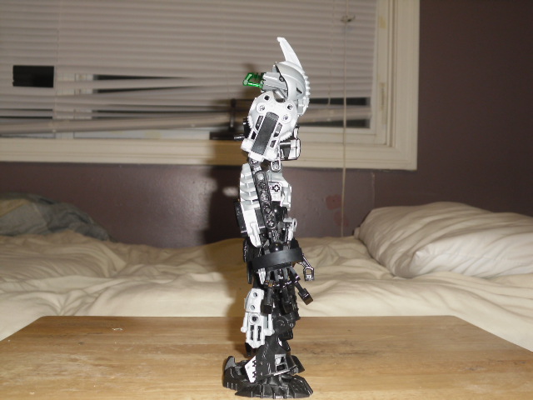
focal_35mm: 43
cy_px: 200
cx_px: 266
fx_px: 662
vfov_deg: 33.6
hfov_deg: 43.9
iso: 200
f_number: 3.4
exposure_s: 1/60
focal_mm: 7.7
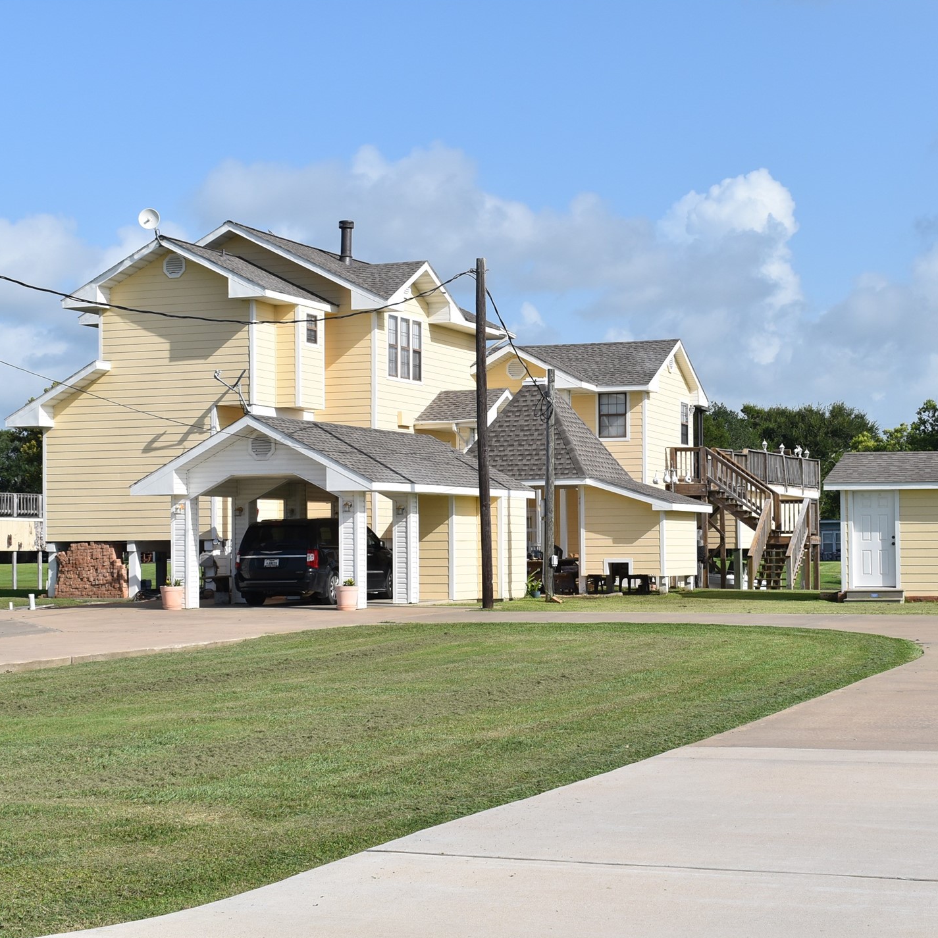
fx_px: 2023
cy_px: 472
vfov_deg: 26.1
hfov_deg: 26.1
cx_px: 539
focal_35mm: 66
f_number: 10
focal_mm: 34
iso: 200
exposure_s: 1/400
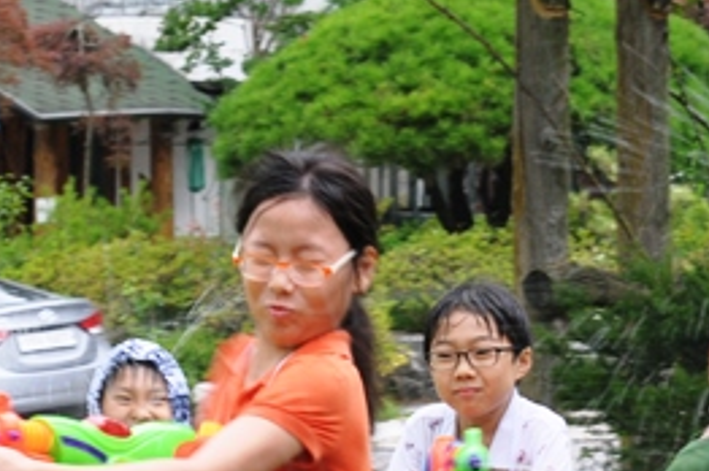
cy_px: 475
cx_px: 503
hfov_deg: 7.2
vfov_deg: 4.8
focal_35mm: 286
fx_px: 5626
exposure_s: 1/40
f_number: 10
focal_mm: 78
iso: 200
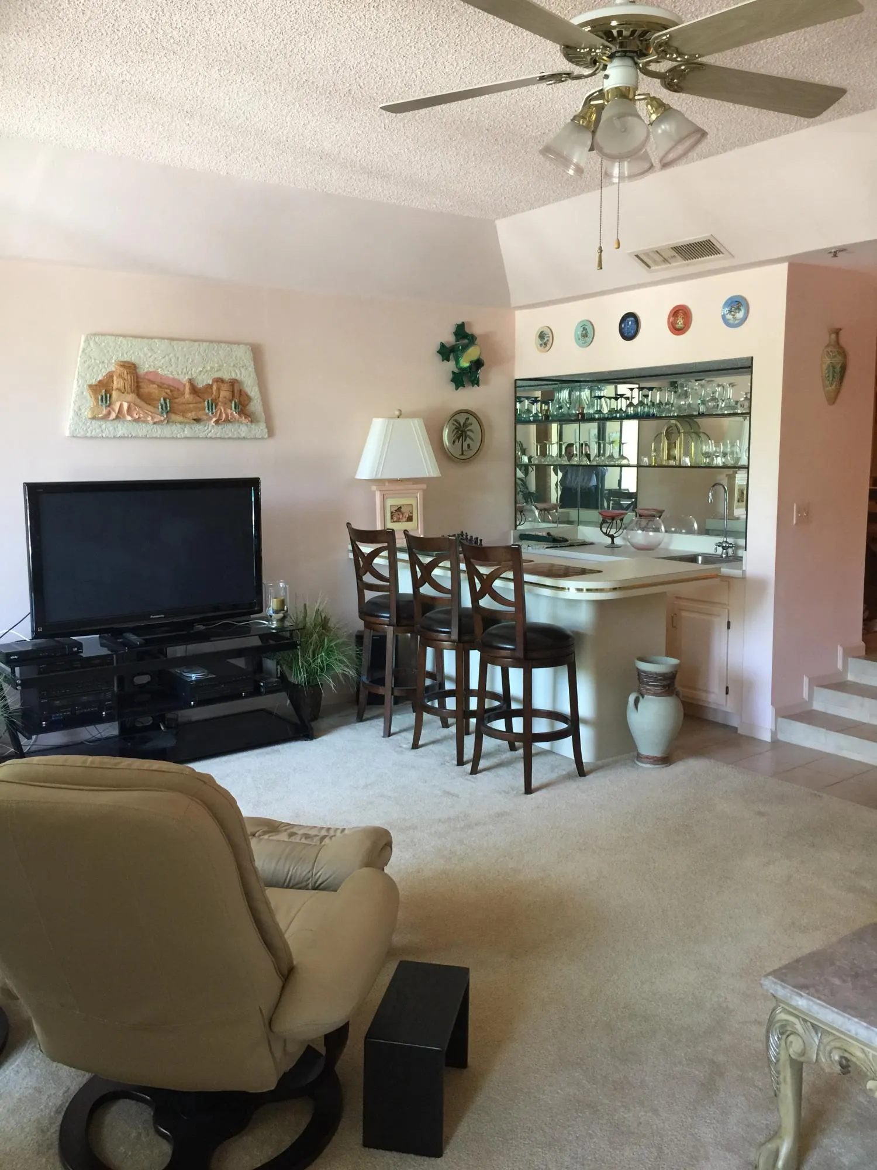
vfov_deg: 61.7
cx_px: 438
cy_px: 585
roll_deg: +0.7
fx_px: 980
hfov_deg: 48.2
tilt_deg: -7.1
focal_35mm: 29
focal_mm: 4.15
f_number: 2.2
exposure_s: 1/15
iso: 80
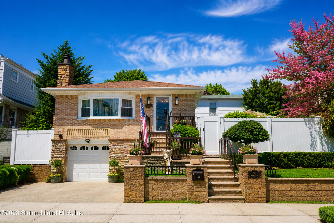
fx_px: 264
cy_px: 112
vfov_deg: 45.7
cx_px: 167
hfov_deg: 64.6
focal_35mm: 28
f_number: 10
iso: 100
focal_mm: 28.5
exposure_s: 1/200
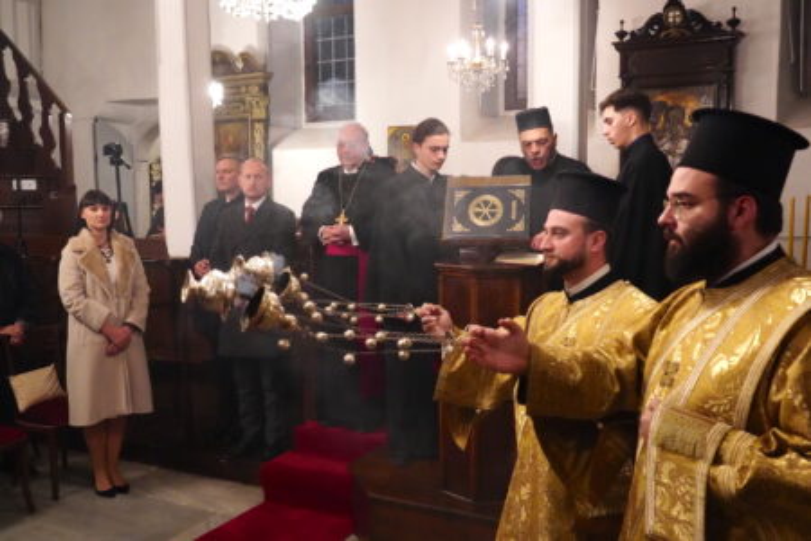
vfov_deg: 38.9
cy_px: 270
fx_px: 766
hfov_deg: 55.8
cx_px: 406
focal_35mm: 34
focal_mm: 34
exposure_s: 1/200
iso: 16000
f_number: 8
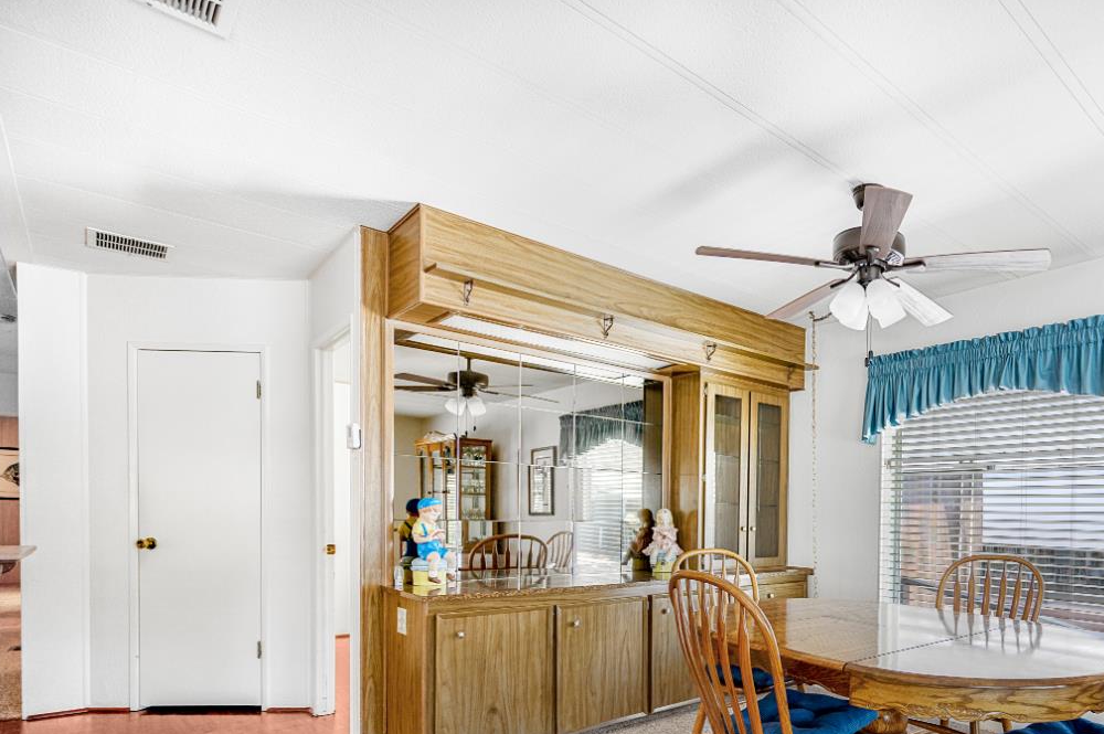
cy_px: 529
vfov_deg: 57.1
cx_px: 810
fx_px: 643
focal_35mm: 21
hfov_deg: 76.1
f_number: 4
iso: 400
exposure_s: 1/60
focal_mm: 14
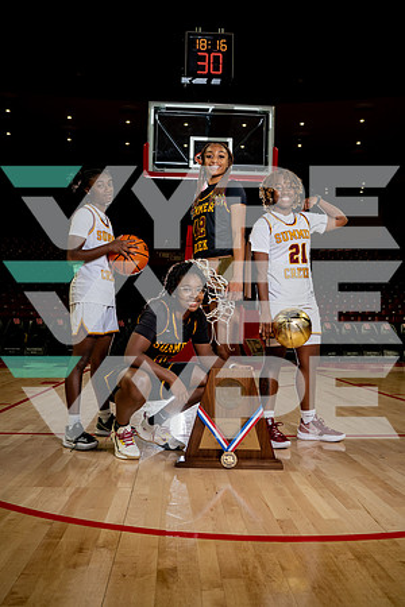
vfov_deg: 54.4
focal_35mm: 35
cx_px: 202
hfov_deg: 37.9
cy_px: 304
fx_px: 591
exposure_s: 1/250
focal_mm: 35
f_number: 6.3
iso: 250
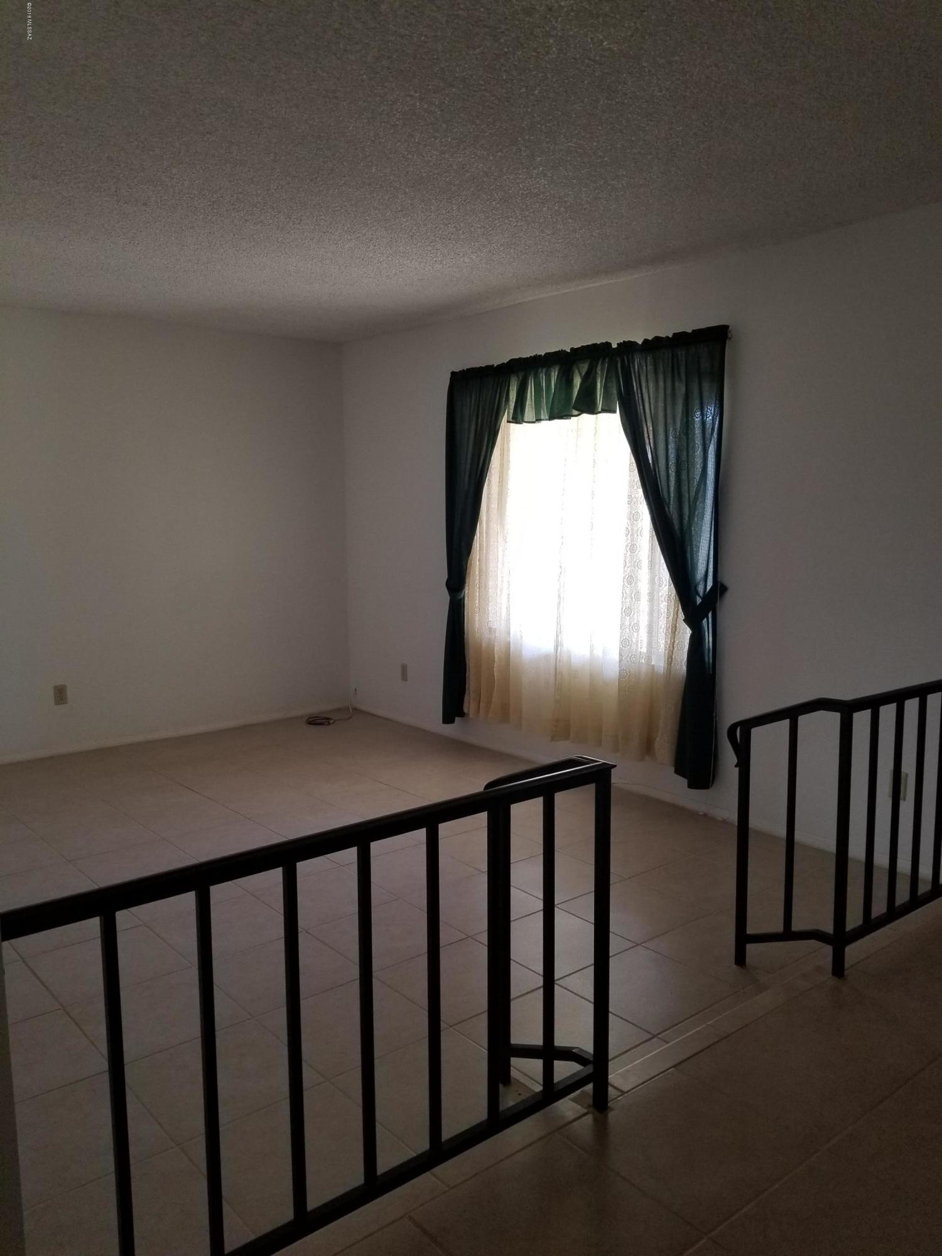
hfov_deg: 53.1
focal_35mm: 26
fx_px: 943
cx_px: 471
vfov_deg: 67.3
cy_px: 628
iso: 125
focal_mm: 4.3
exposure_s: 1/60
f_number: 1.7
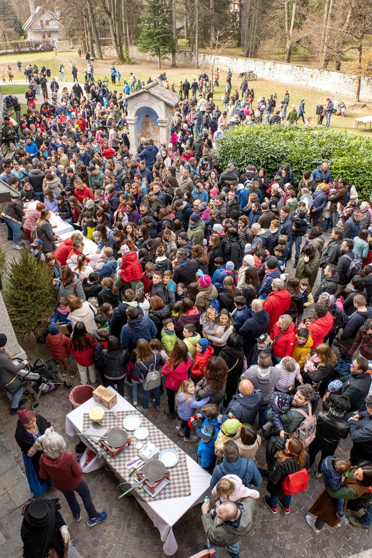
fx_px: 620
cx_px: 186
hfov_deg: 33.4
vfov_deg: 48.5
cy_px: 279
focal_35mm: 40
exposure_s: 1/125
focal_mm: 40
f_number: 11
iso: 2500
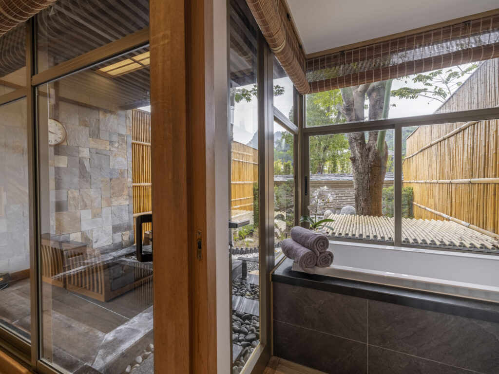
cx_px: 250
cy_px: 187
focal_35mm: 16
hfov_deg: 94.5
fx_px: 231
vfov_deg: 78.1
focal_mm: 20
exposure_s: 1/105
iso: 800
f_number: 8
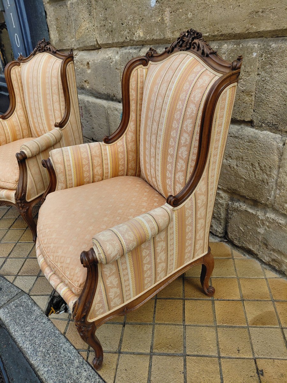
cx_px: 144
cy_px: 192
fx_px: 276
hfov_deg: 54.9
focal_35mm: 25
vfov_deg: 69.4
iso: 50
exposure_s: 1/458
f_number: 1.8
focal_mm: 4.69
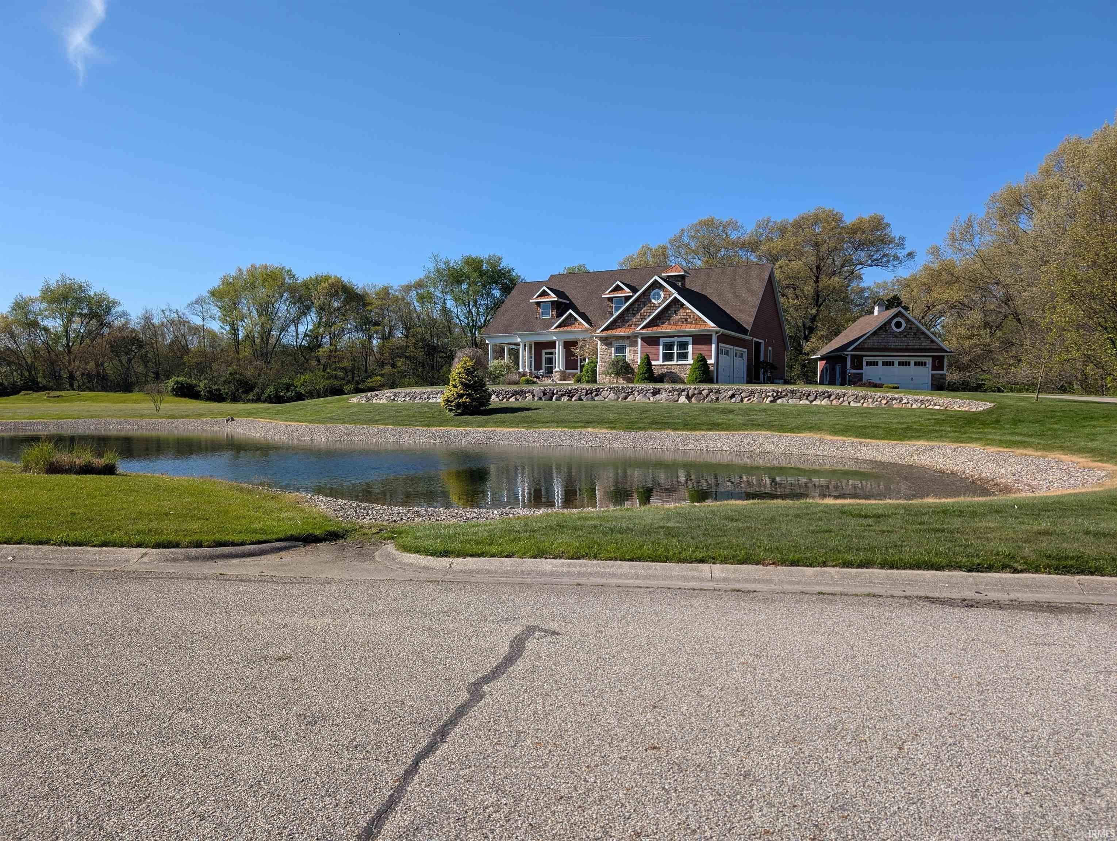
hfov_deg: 71.5
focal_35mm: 24
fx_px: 776
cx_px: 558
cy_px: 420
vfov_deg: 56.9
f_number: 1.68
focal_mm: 6.9
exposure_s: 1/863
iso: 21
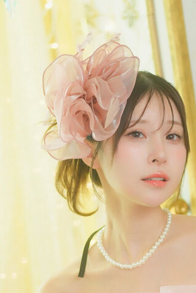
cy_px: 274
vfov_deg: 16.0
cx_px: 148
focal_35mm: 126
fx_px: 1028
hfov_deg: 10.9
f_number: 1.4
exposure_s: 1/100
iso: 250
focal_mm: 35
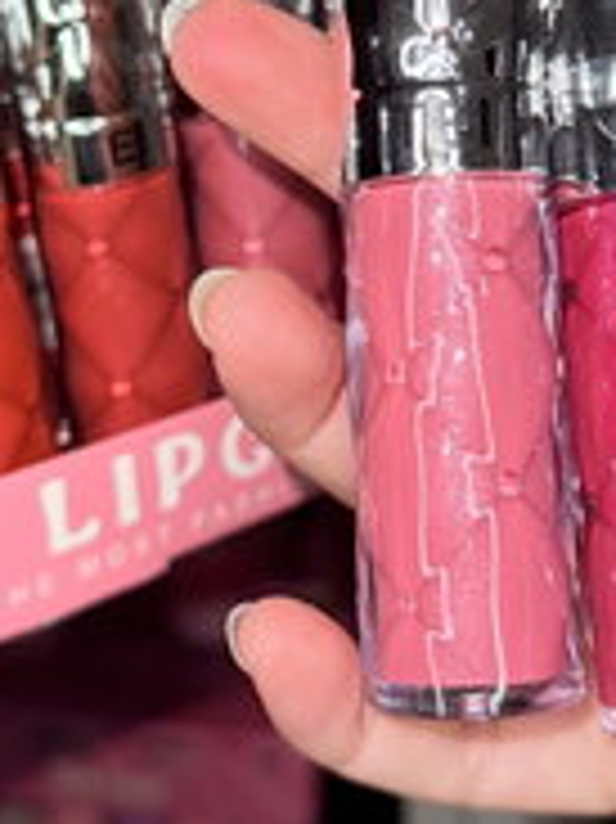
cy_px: 106
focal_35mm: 70
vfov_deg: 27.0
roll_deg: +0.0
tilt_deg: -9.3
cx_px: 346
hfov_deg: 21.0
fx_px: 1663
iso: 50
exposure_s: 1/79
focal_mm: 6.76
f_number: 1.78
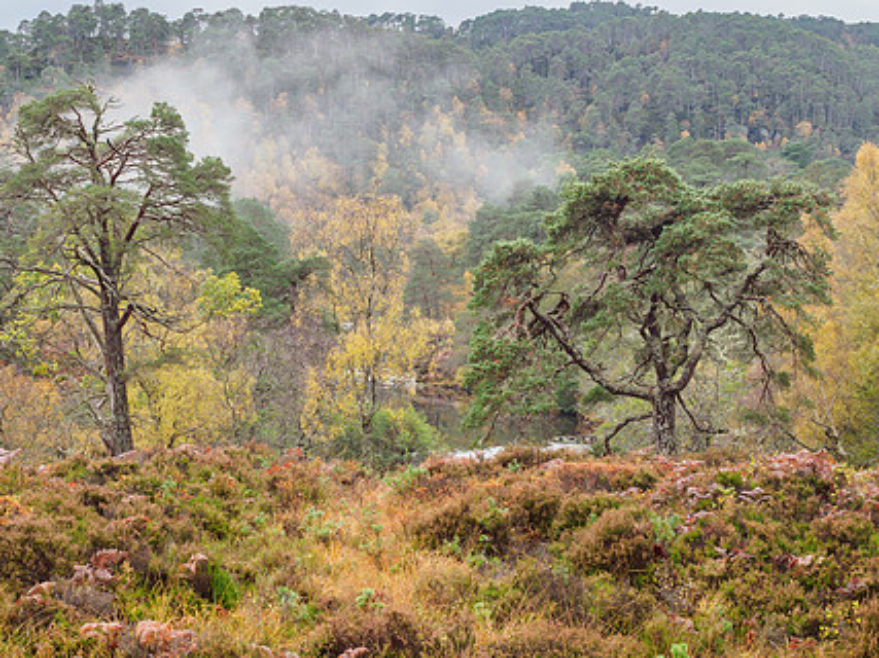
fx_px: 1447
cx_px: 426
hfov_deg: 33.8
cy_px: 349
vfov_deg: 25.6
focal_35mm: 57
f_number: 7.1
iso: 200
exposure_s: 1/6
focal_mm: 21
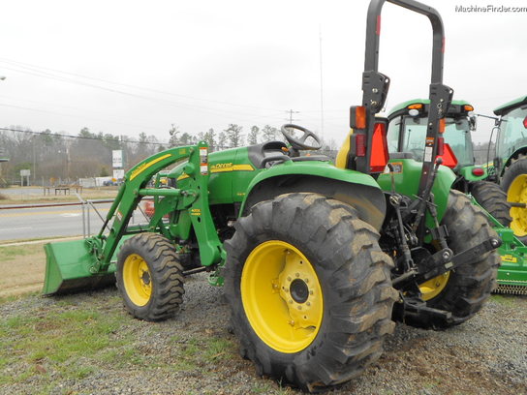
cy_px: 198
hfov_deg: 50.1
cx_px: 264
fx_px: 563
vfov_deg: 38.7
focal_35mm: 37
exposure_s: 1/50
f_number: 3.9
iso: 80
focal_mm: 6.7
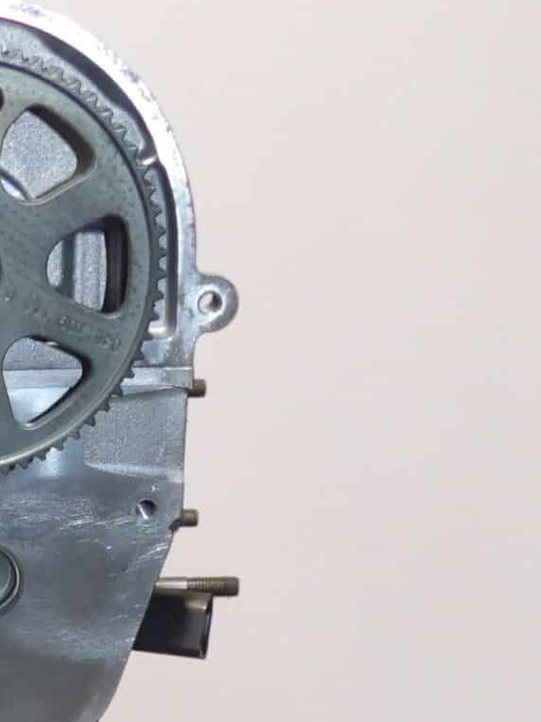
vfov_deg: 22.2
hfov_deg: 17.4
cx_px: -107
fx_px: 1688
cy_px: 871
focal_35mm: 81
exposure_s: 1/33
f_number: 2.8
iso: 200
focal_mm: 4.3
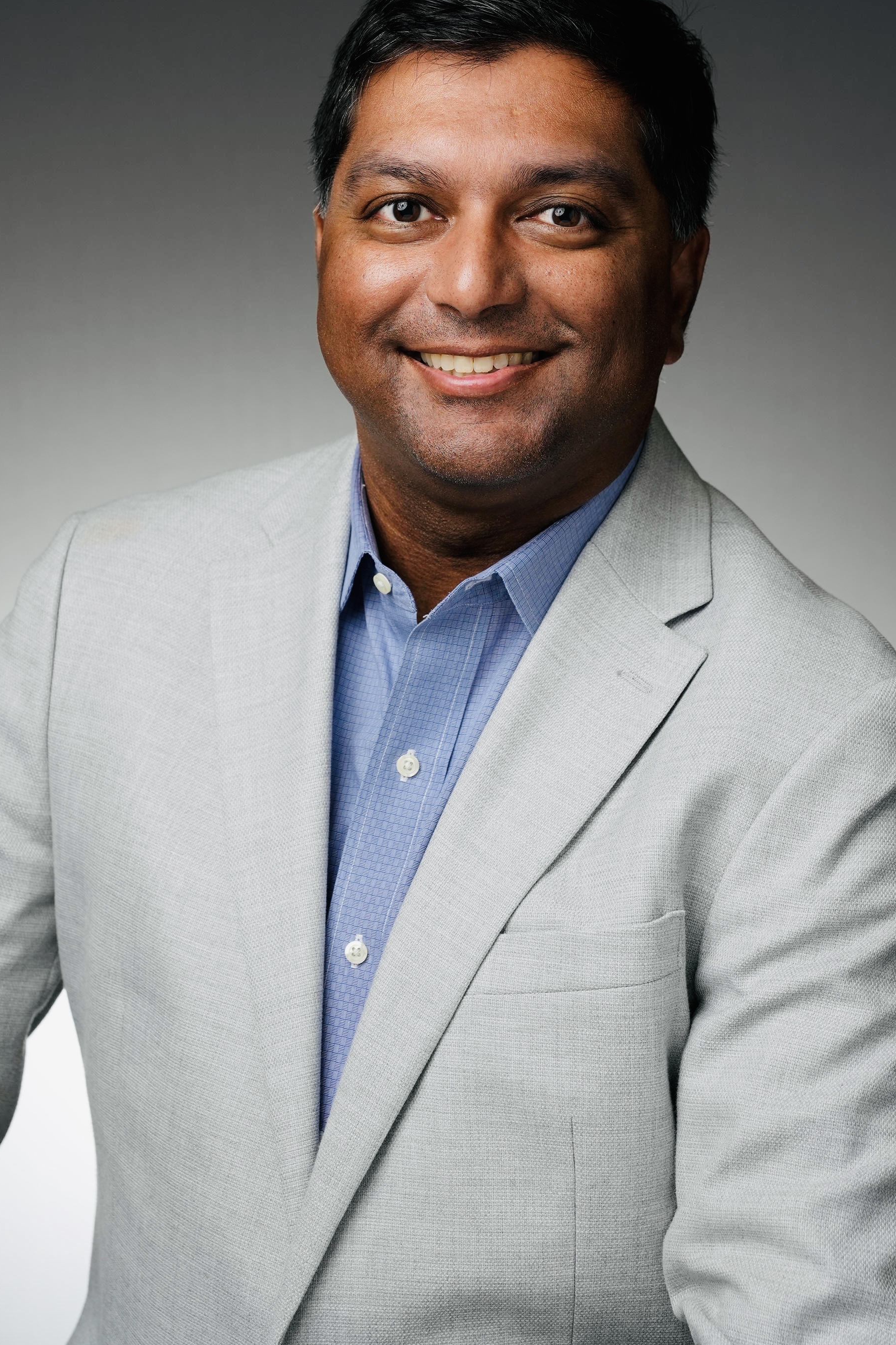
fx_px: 4256
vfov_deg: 17.9
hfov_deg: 12.0
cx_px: 434
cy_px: 511
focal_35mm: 114
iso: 320
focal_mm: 88
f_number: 6.3
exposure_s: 1/250
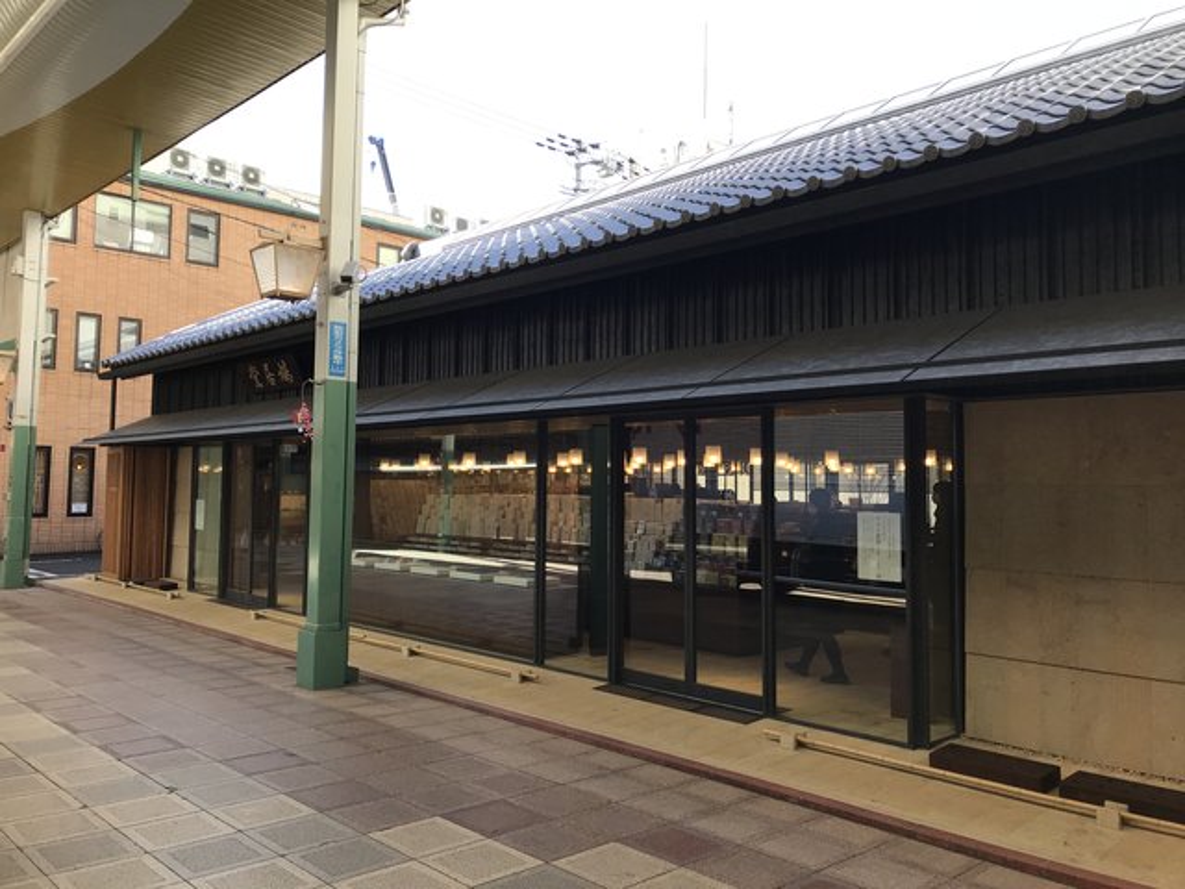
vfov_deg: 49.7
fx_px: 959
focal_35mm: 28
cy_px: 444
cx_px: 592
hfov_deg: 63.4
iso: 20
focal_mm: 3.99
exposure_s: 1/316
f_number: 1.8
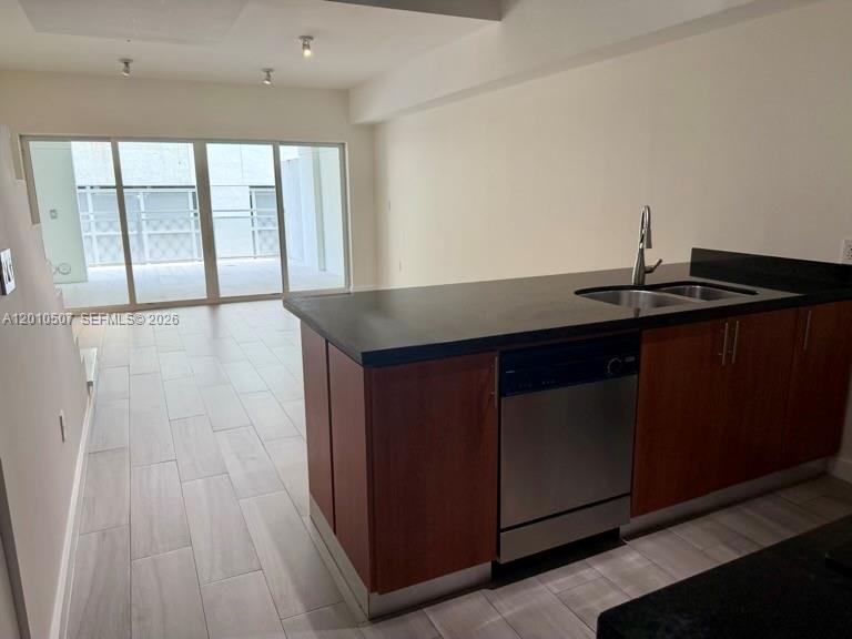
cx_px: 426
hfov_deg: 71.6
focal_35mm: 24
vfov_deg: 56.8
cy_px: 320
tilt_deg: -11.7
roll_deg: +0.2
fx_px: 591
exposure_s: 1/197
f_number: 1.78
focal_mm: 6.76
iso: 160
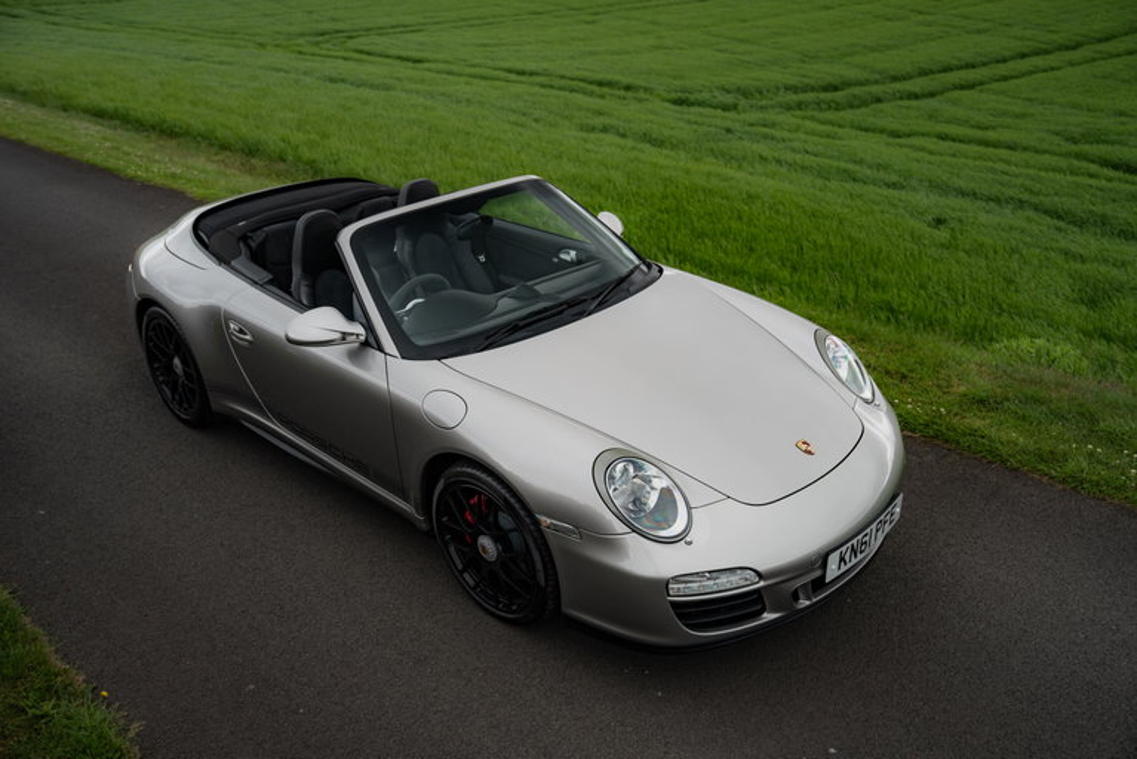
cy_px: 380
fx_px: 948
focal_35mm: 30
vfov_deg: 43.6
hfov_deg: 61.9
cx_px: 568
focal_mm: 30
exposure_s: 1/400
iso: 160
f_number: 2.8
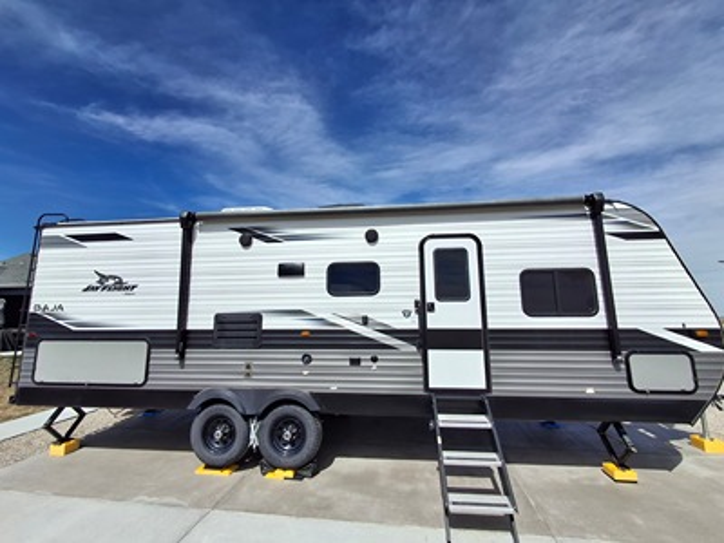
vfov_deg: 78.1
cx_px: 362
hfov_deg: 94.5
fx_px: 335
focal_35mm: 16
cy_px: 272
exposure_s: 1/2933
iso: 40
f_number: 2.2
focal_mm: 1.64
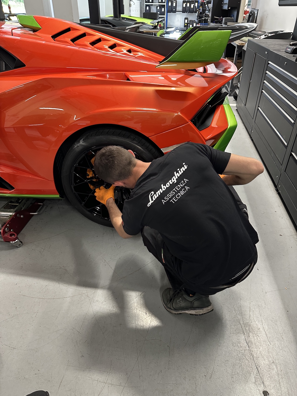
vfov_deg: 71.6
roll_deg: -0.7
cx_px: 148
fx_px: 275
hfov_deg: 56.8
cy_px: 198
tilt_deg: -33.7
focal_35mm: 24
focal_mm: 6.86
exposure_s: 1/60
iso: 400
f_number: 1.78
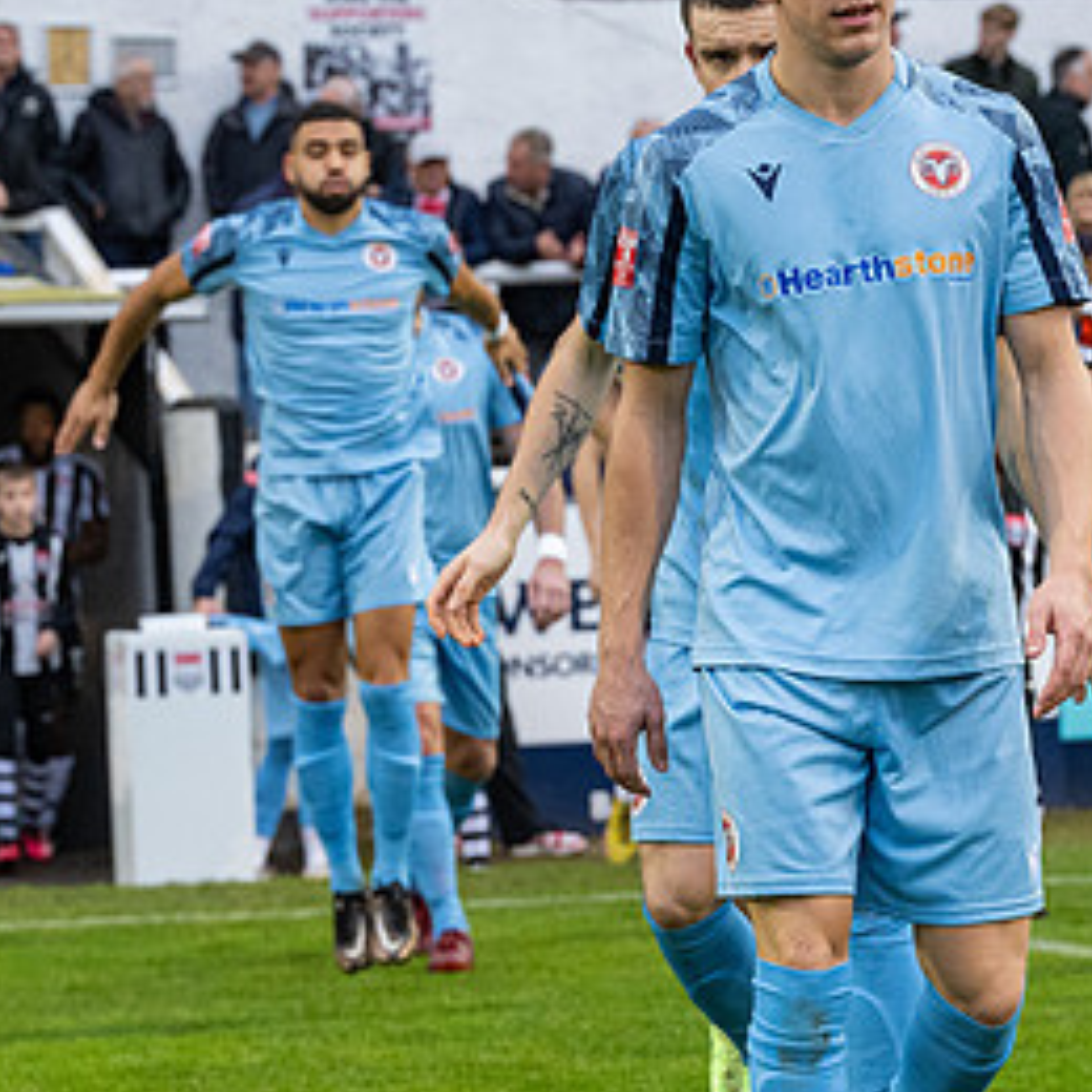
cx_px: 815
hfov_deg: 8.8
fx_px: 7067
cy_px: 747
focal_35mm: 198
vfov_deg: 8.8
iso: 2000
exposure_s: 1/500
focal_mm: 70
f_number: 4
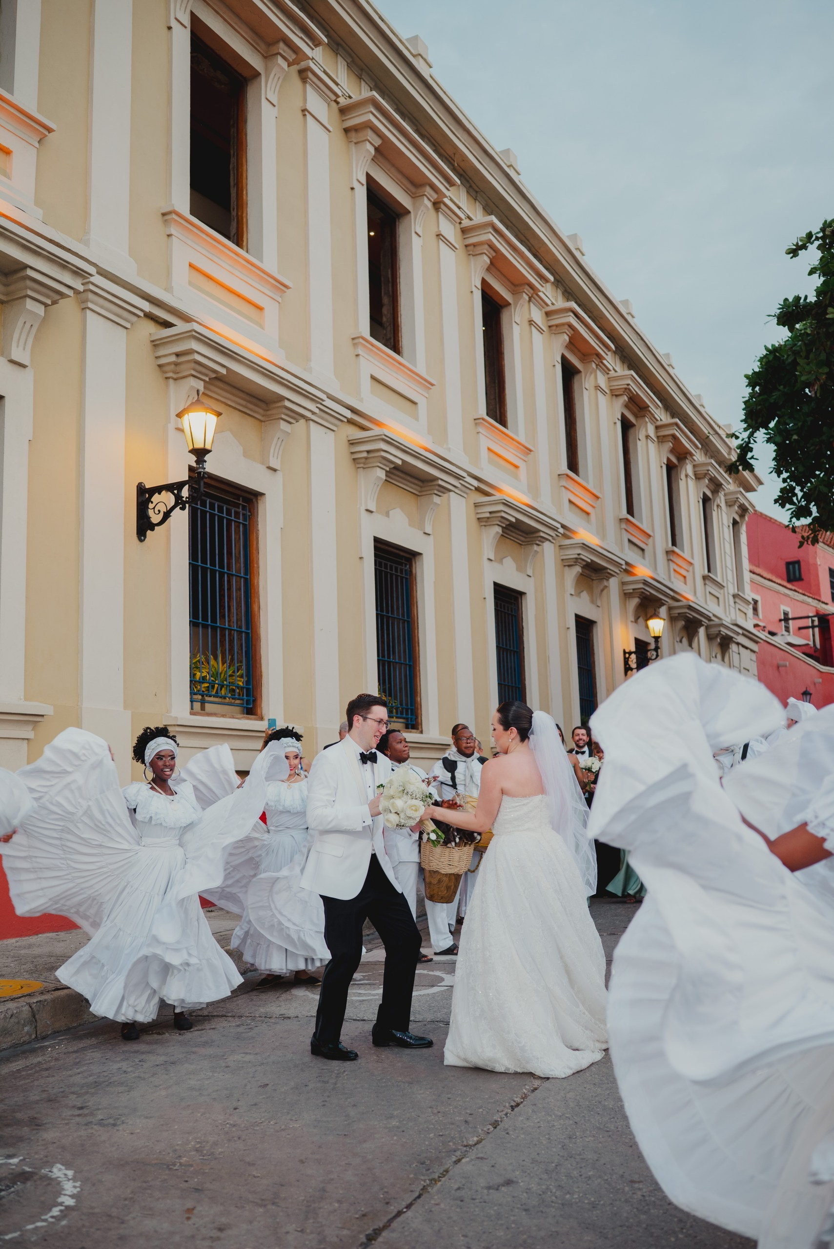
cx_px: 417
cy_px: 624
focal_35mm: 35
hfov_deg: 37.9
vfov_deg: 54.4
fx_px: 1215
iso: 400
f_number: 2.5
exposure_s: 1/200
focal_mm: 35
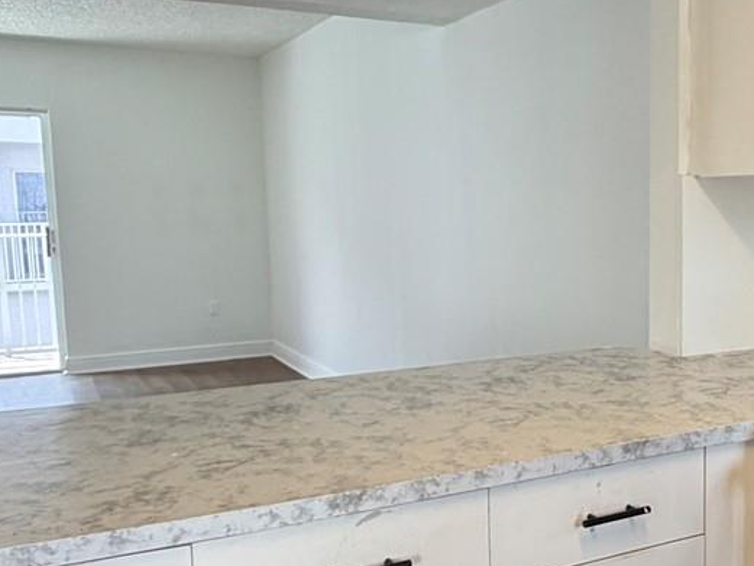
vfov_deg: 33.6
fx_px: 937
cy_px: 318
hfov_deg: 41.5
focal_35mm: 43
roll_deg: -0.2
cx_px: 627
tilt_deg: -7.2
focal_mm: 2.22
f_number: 2.2
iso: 200
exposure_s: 1/120
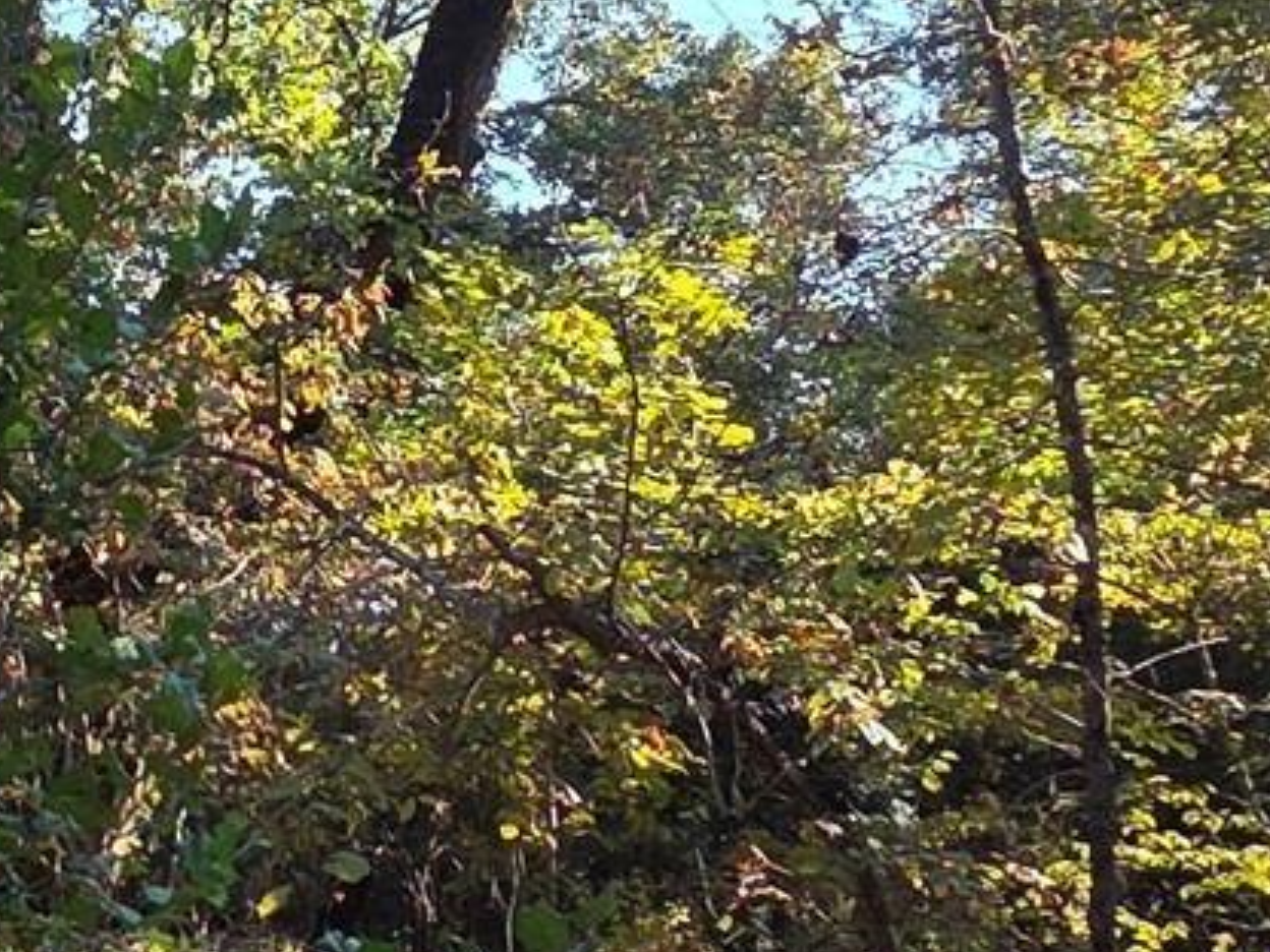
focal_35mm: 64
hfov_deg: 27.2
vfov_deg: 22.9
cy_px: 360
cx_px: -192
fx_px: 2348
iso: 50
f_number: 2.2
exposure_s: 1/339
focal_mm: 2.2
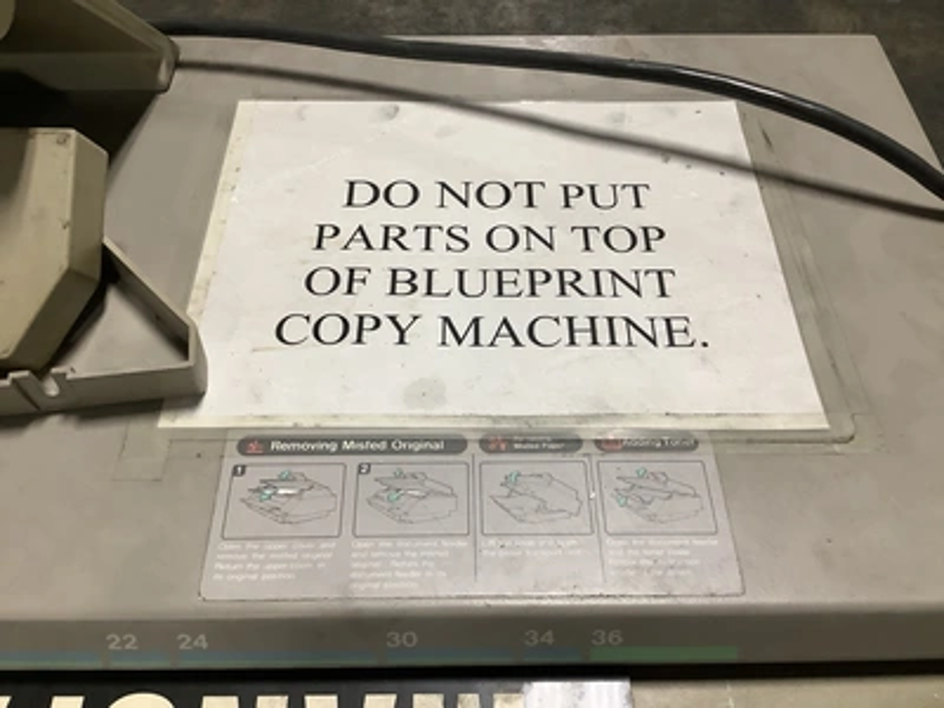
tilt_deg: -53.3
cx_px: 472
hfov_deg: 58.4
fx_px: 845
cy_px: 354
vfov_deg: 45.4
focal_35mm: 31
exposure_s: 1/60
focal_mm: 3.3
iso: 250
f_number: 2.4
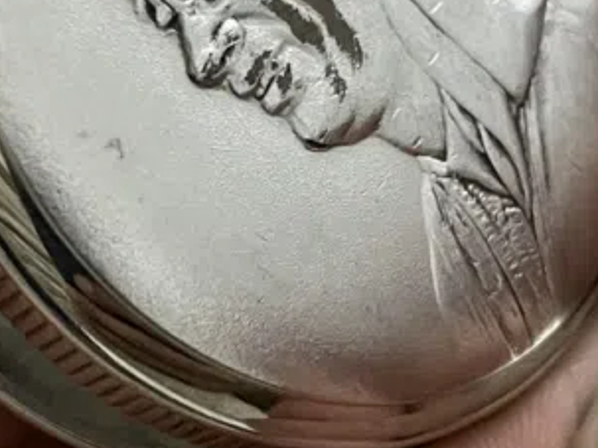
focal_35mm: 55
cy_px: 225
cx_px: 326
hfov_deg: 34.9
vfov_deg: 26.5
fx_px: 950
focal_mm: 4.2
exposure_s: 1/33
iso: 640
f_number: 1.6
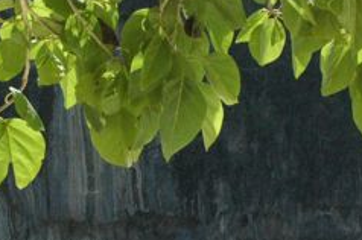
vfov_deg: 13.9
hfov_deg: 20.8
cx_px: 76
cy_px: 210
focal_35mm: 97
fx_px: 974
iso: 1600
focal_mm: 24
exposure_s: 1/800
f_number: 13
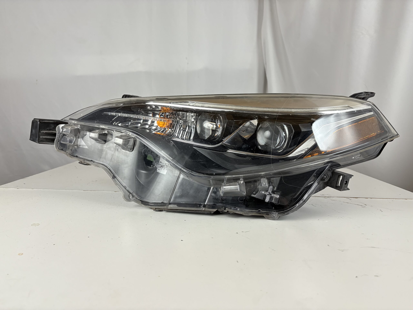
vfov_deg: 53.1
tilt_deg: -7.0
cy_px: 155
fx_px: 310
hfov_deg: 67.3
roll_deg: +1.9
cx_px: 206
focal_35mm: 26
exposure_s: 1/60
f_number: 1.6
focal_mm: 5.96
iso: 200
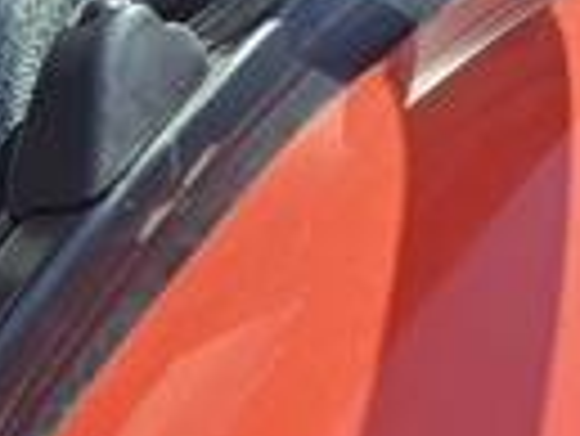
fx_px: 2080
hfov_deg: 12.3
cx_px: -841
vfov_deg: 12.0
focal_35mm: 124
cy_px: 220
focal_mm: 4.65
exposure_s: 1/564
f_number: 1.8
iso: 50
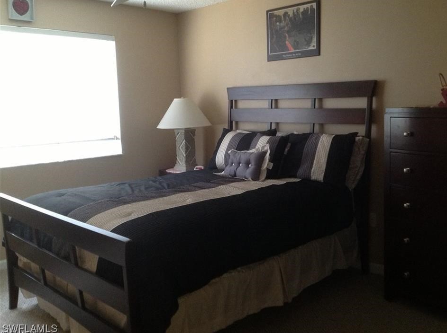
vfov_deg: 37.6
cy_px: 158
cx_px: 242
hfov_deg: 49.0
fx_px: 490
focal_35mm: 38
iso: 250
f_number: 2.4
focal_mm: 4.28
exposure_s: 1/15
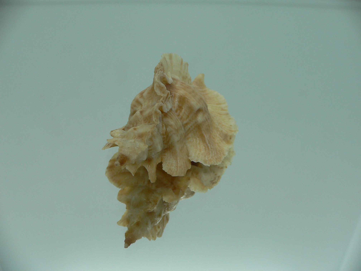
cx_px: 180
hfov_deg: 52.6
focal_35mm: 35
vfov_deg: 40.7
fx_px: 365
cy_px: 136
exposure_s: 1/60
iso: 80
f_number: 2.8
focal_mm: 4.6
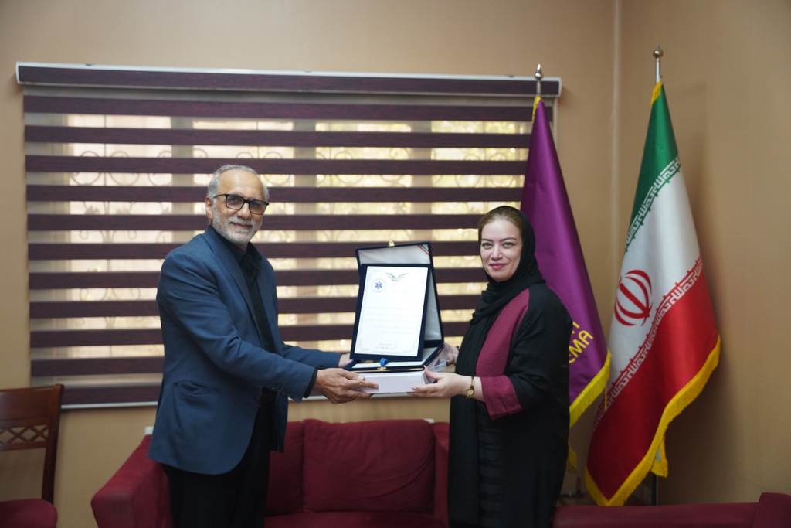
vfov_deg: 34.5
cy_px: 264
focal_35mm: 39
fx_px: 850
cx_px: 396
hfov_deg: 49.9
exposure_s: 1/160
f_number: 3.2
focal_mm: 38.7
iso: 1600
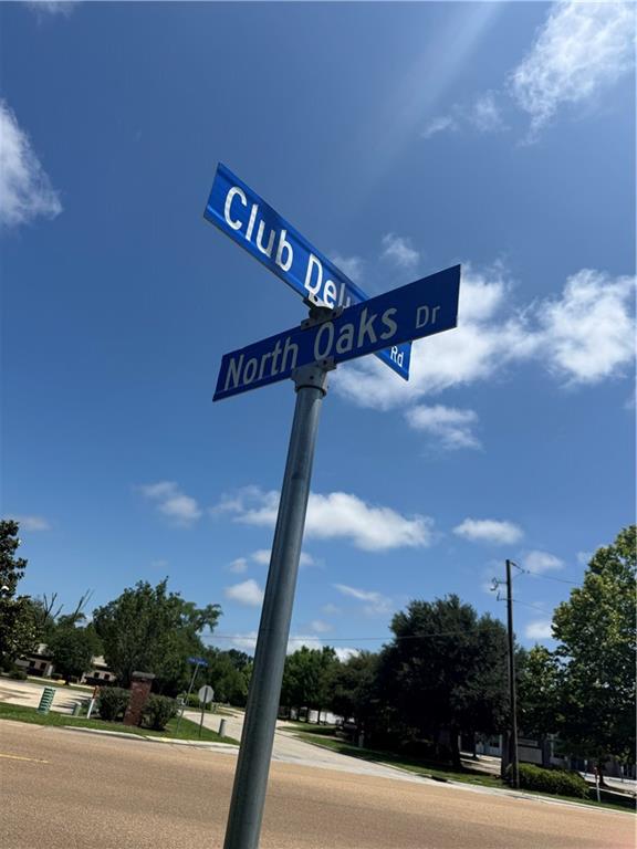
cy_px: 424
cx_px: 318
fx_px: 589
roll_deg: -9.8
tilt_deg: +26.8
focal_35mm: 24
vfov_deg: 71.6
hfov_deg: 56.8
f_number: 1.78
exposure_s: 1/6711
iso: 80
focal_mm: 6.76
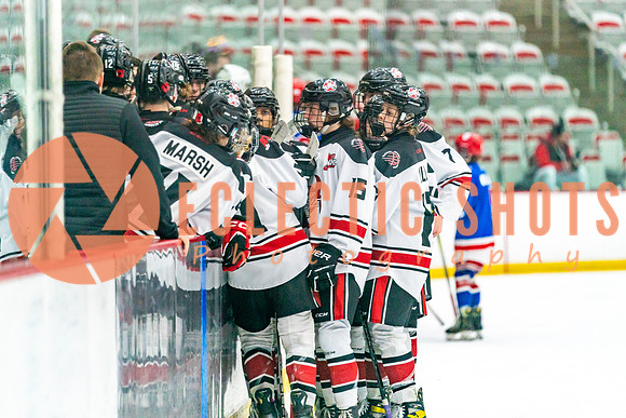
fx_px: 3973
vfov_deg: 6.0
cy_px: 179
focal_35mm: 228
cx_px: 302
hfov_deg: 9.0
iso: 3200
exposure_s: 1/1000
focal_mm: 200
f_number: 2.8
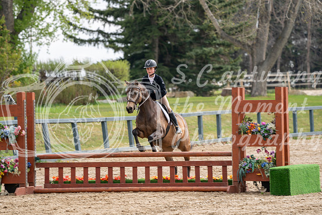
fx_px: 2290
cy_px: 108
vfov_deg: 5.4
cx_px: 161
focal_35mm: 256
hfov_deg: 8.0
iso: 125
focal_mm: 256
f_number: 5.6
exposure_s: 1/320
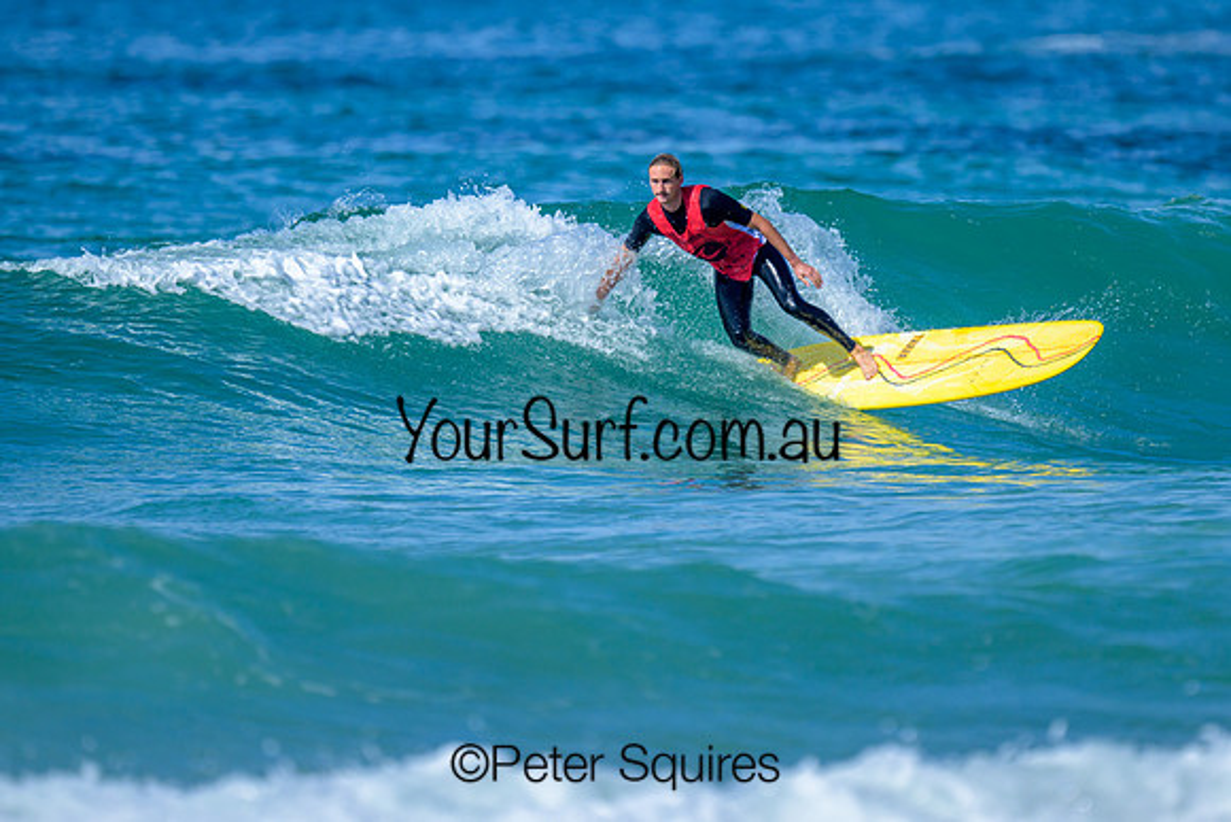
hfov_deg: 1.9
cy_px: 262
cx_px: 669
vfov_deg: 1.3
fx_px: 37620
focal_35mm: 1100
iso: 250
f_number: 6.3
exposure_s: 1/2000
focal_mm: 800
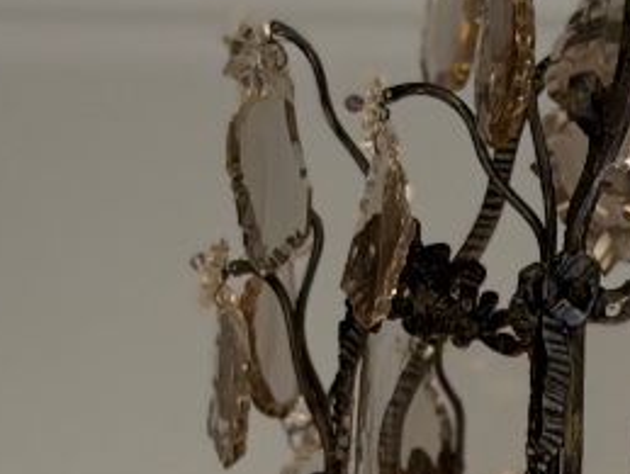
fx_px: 4046
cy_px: 768
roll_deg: -1.1
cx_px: 722
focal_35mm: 222
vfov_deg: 6.6
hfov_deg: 8.8
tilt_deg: +25.9
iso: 160
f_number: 1.78
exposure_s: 1/100
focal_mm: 6.76
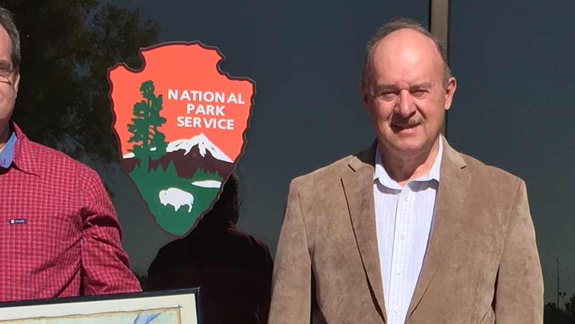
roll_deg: -2.2
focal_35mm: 107
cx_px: 470
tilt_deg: -7.1
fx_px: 1631
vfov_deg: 10.8
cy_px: 514
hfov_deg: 19.8
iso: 32
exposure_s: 1/4405
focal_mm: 4.15
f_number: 2.2
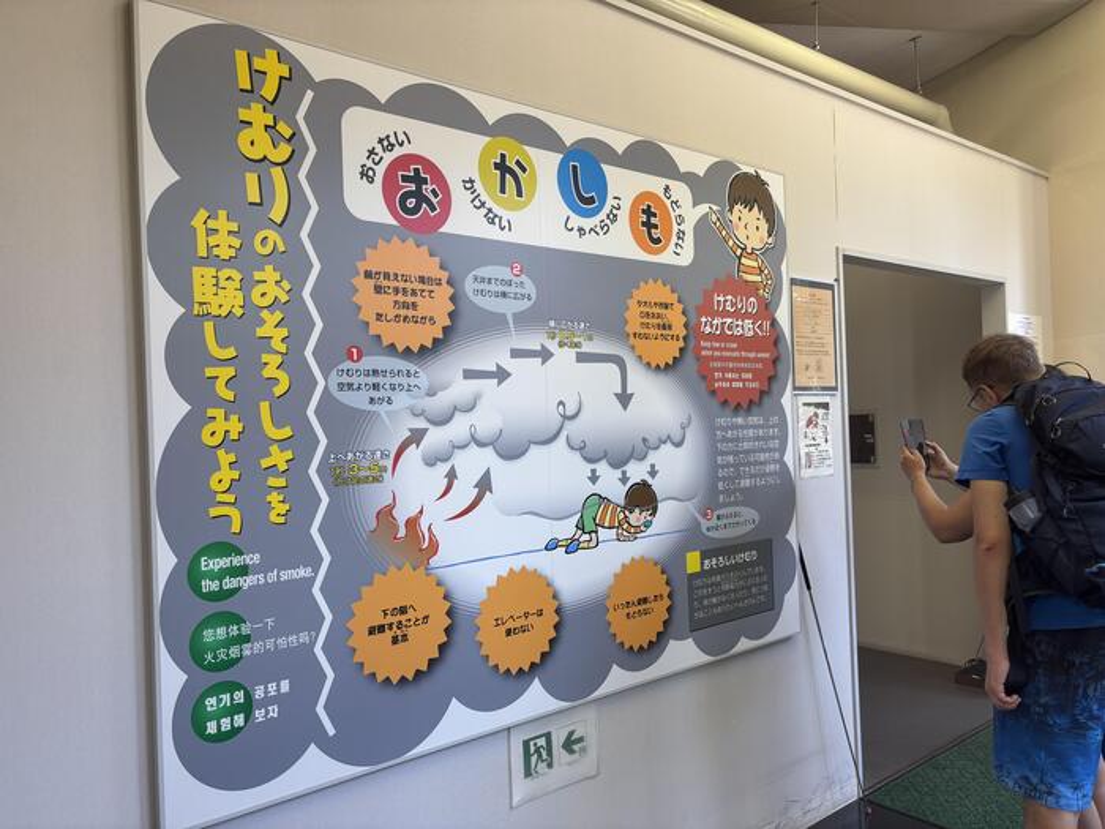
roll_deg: +1.6
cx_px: 552
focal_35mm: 26
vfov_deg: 53.1
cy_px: 414
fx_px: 830
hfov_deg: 67.3
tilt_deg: +0.5
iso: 40
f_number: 1.6
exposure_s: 1/100
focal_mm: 5.96
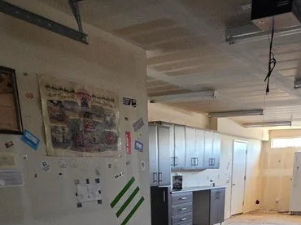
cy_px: 285
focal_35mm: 36
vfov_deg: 31.5
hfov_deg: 51.3
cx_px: 169
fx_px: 313
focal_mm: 2.2
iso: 1000
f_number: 1.9
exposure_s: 1/60
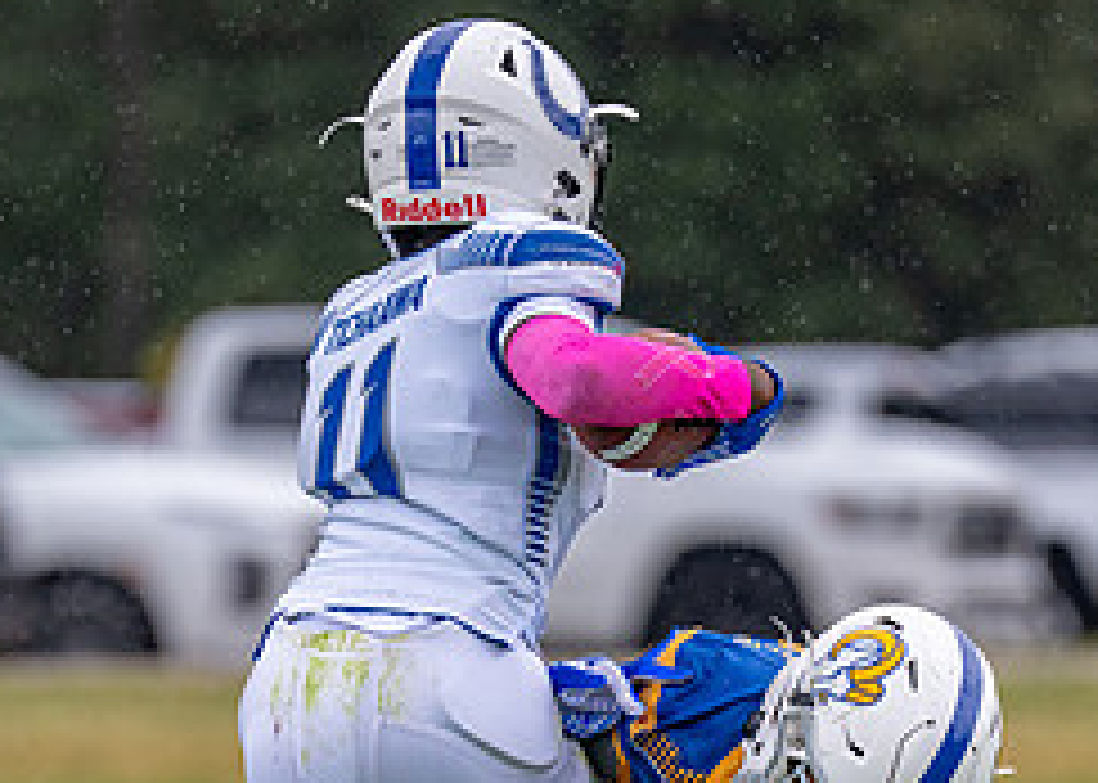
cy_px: 889
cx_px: 524
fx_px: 20165
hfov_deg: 3.1
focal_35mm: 647
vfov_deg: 2.2
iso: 500
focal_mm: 200
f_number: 2.8
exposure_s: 1/1600
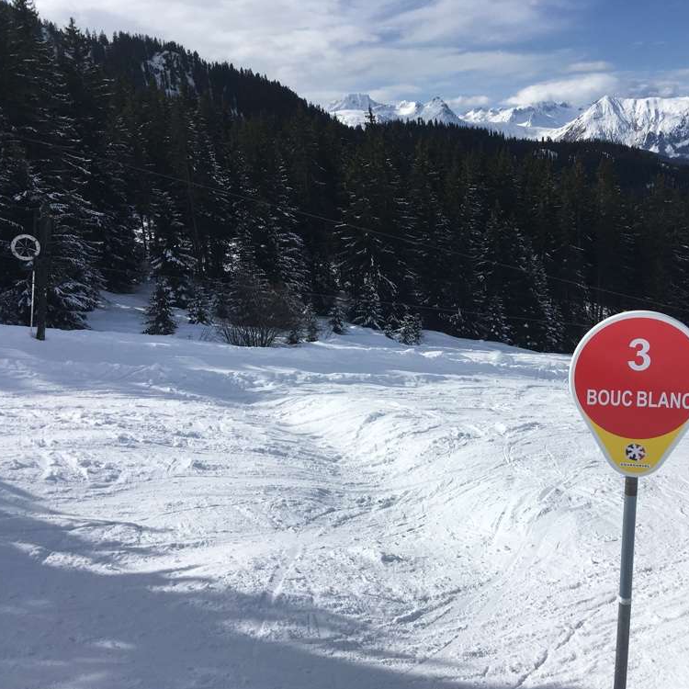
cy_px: 350
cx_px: 429
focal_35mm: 35
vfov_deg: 47.2
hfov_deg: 46.8
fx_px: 788
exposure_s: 1/4274
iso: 25
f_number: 2.2
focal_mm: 4.15
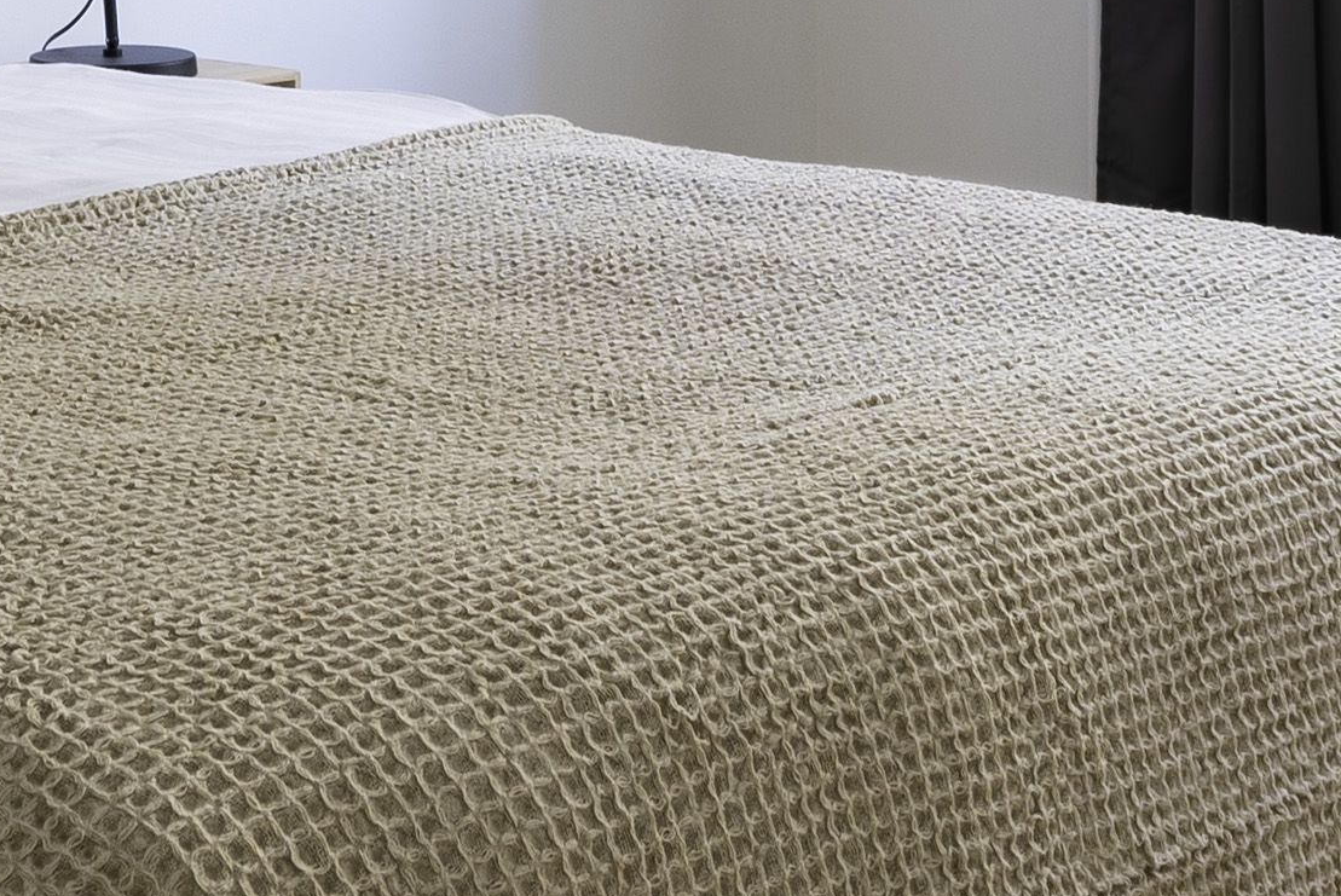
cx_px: 326
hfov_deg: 22.4
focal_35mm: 90
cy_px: -374
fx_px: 3355
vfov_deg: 14.4
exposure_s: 1/13
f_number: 8
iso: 160
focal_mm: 17
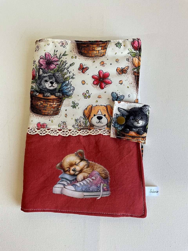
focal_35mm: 29
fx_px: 210
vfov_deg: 61.7
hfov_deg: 48.2
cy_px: 126
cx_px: 94
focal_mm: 3
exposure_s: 1/100
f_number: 1.8
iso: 25
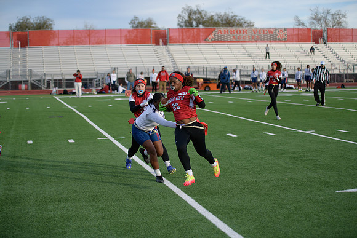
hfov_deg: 28.1
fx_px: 714
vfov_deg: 18.9
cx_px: 178
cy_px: 119
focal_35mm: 72
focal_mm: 72
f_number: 2.8
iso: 640
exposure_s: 1/4000
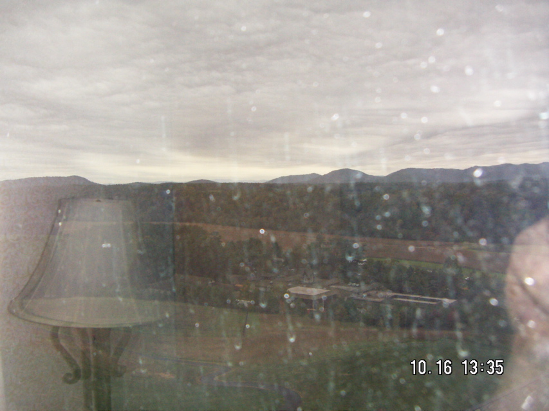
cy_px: 206
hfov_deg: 51.4
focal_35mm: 36
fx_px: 571
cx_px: 274
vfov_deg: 39.6
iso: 160
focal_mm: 4.7
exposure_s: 1/500
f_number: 2.8
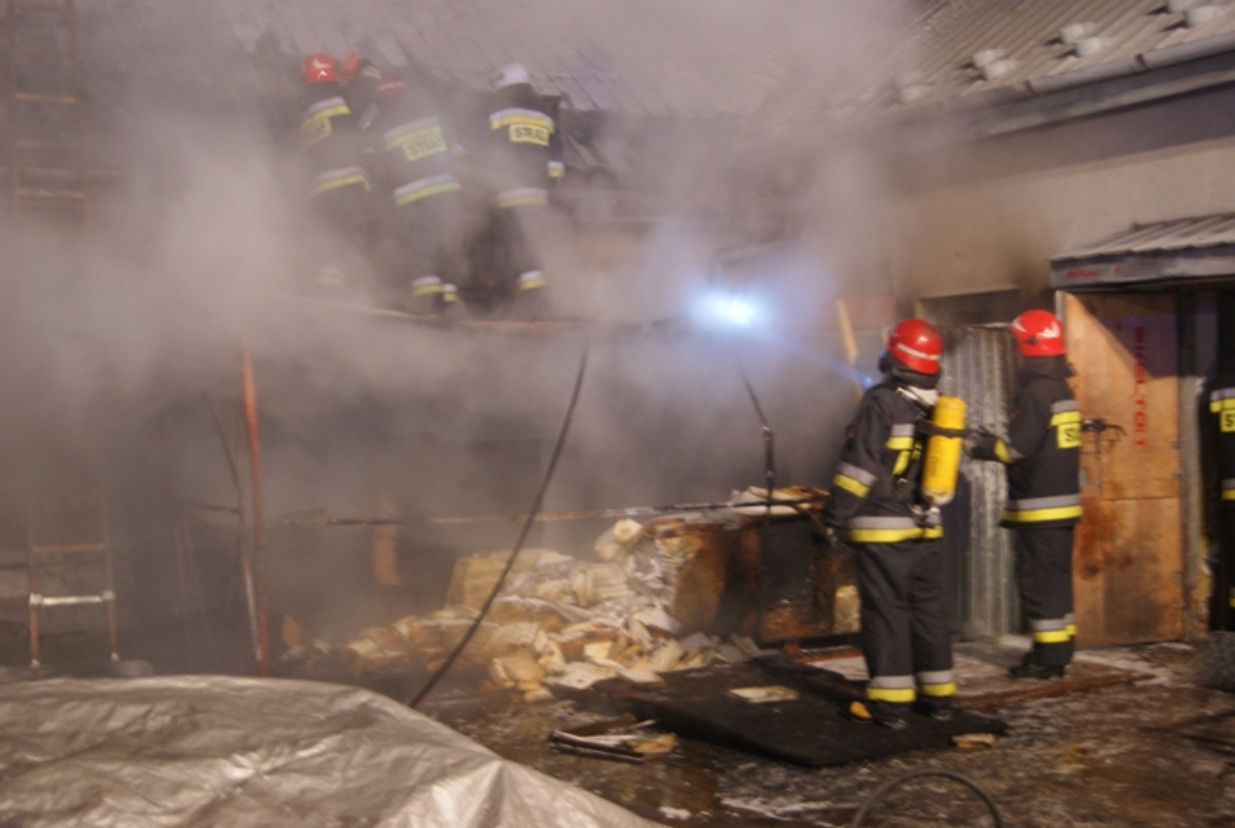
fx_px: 1804
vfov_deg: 25.8
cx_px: 618
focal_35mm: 52
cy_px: 414
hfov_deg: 37.8
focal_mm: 35
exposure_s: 1/5
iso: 400
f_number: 4.5
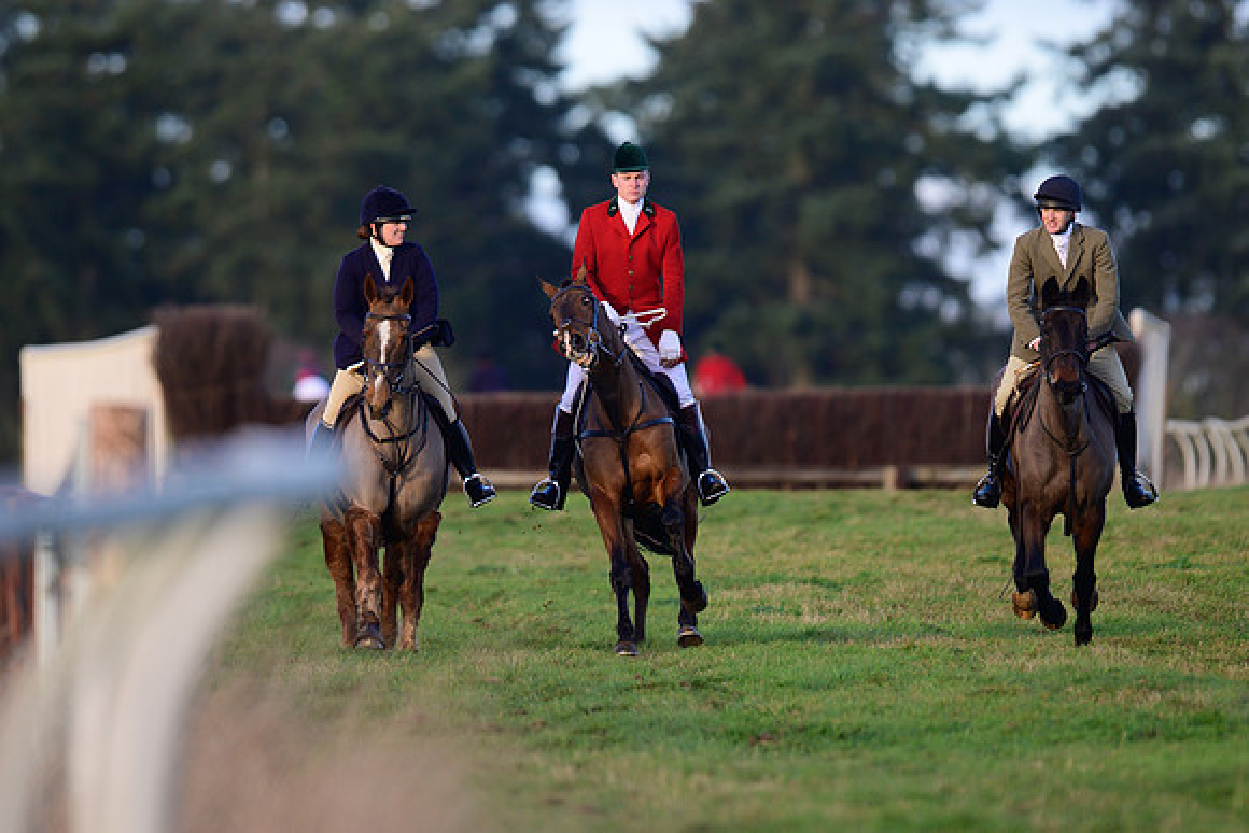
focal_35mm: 600
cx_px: 624
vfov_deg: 2.3
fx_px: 20821
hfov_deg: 3.4
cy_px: 416
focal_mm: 400
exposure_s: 1/1000
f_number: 4
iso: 400
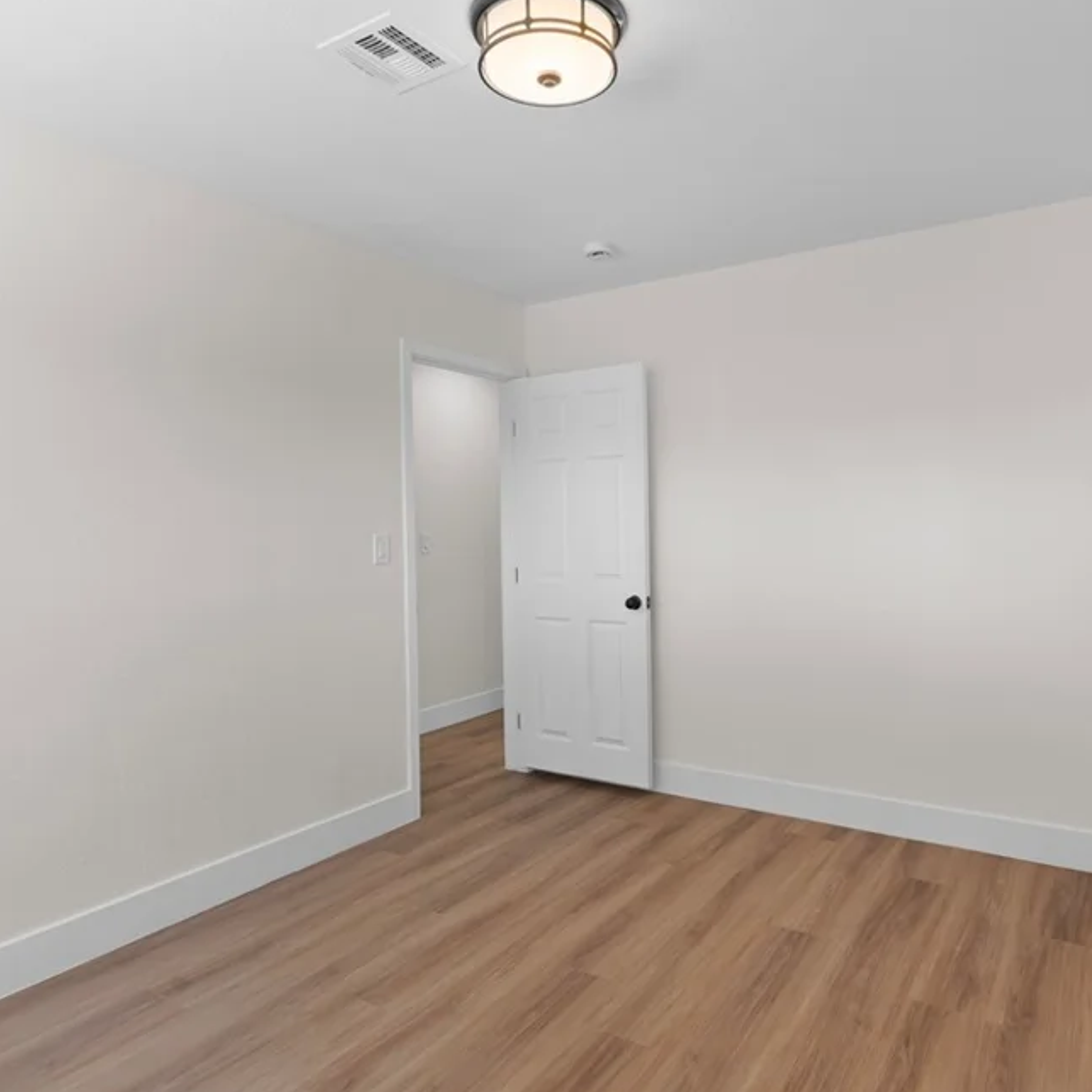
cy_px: 534
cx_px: 596
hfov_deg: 67.1
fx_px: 821
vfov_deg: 67.3
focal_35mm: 23
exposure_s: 1/20
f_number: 8
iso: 400
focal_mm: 17
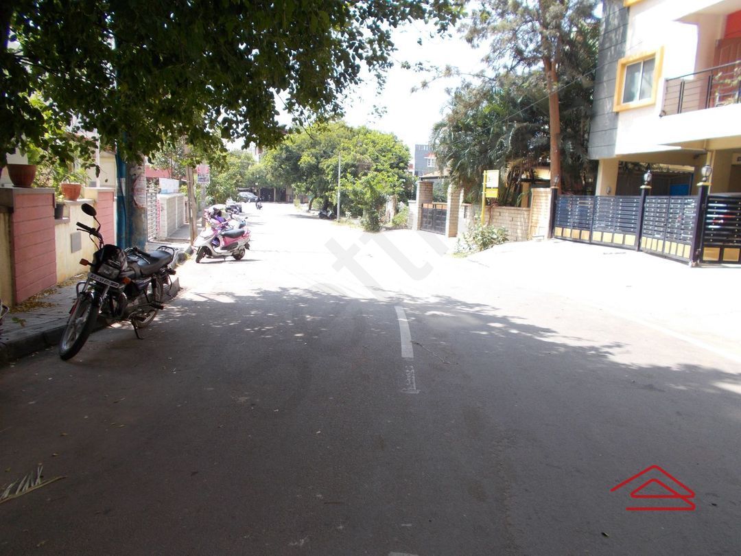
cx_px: 370
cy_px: 278
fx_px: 557
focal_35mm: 26
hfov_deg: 67.3
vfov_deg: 53.1
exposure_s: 1/250
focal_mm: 4.6
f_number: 3.2
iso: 80
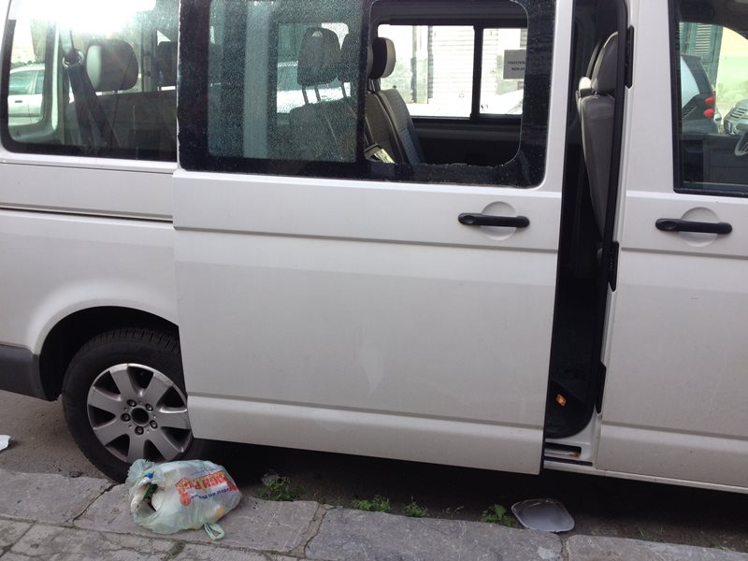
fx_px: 756
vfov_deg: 40.7
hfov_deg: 52.6
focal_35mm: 35
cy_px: 280
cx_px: 374
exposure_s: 1/406
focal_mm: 4.28
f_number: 2.4
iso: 50
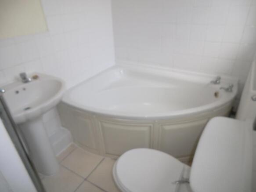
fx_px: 177
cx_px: 128
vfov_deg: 56.8
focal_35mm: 24
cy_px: 96
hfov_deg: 71.6
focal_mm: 4.3
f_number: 3.2
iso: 80
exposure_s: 1/60
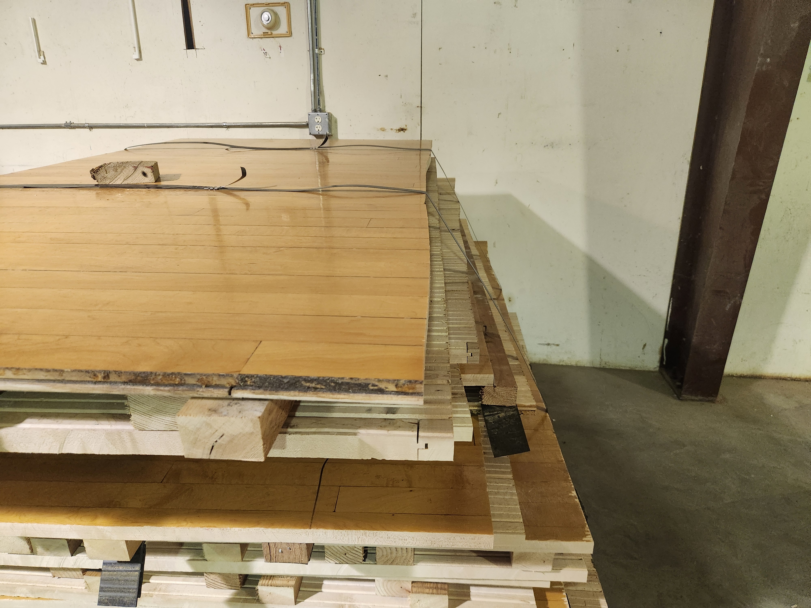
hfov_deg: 73.9
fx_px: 539
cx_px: 406
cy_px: 304
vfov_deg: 58.9
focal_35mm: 23
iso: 800
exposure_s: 1/120
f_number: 1.8
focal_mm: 5.4
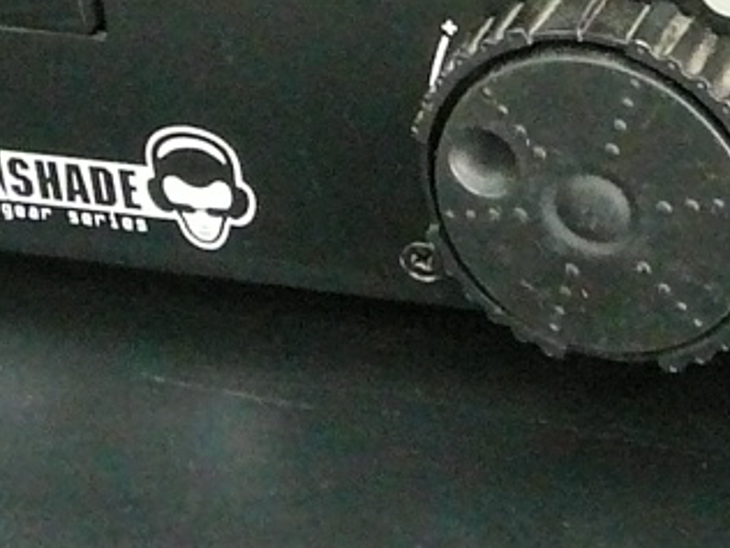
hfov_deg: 11.1
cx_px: 642
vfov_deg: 8.4
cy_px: 123
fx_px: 3733
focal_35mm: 177
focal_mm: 5.2
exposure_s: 1/15
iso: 400
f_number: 2.8
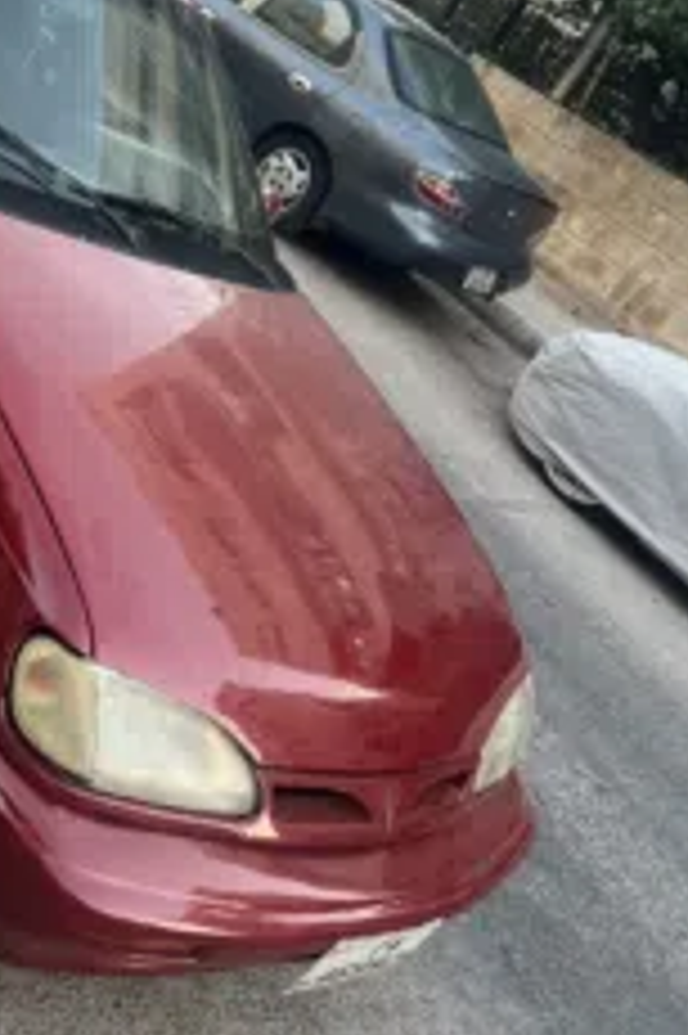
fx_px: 1349
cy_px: 284
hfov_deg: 27.3
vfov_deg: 41.0
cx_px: 31
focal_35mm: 47
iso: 125
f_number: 1.5
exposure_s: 1/121
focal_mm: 5.7
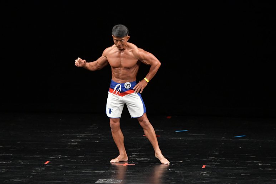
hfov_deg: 7.6
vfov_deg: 5.1
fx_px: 2086
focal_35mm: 272
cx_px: 138
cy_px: 92
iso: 3200
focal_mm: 180
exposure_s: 1/400
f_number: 5.6
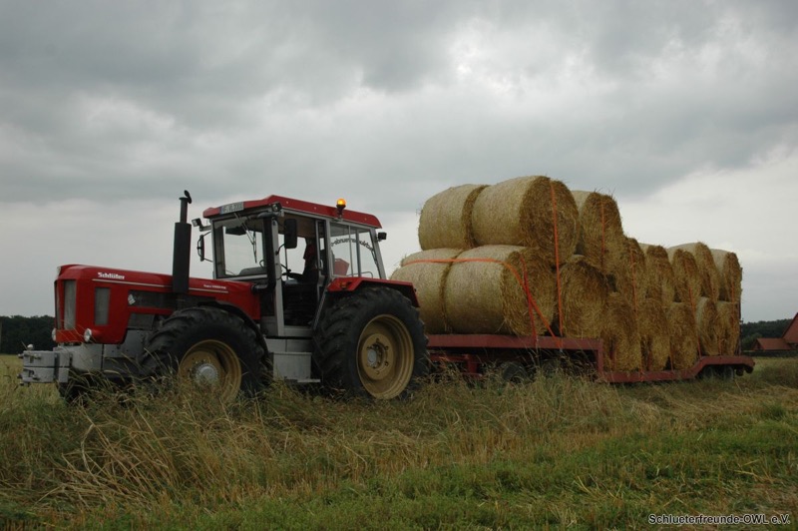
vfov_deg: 36.8
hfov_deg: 53.2
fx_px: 797
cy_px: 266
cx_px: 399
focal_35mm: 36
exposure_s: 1/125
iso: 400
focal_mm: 24
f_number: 5.6
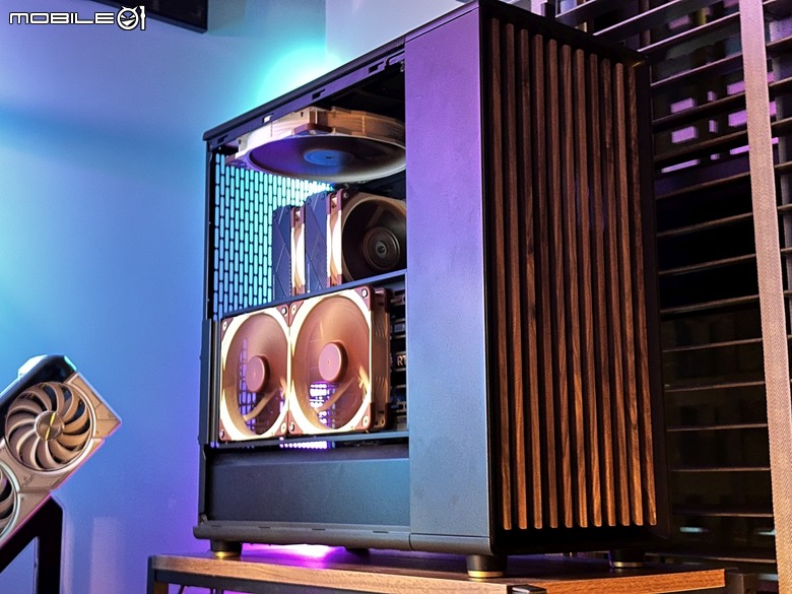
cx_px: 396
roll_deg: +0.0
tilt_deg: +9.9
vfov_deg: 30.3
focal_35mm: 48
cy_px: 297
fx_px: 1098
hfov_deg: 39.7
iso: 250
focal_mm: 6.86
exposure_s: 1/2
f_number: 1.78
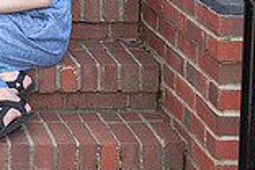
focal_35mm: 156
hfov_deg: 12.7
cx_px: -95
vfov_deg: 8.4
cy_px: -158
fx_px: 1105
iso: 1250
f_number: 5
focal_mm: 34
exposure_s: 1/200
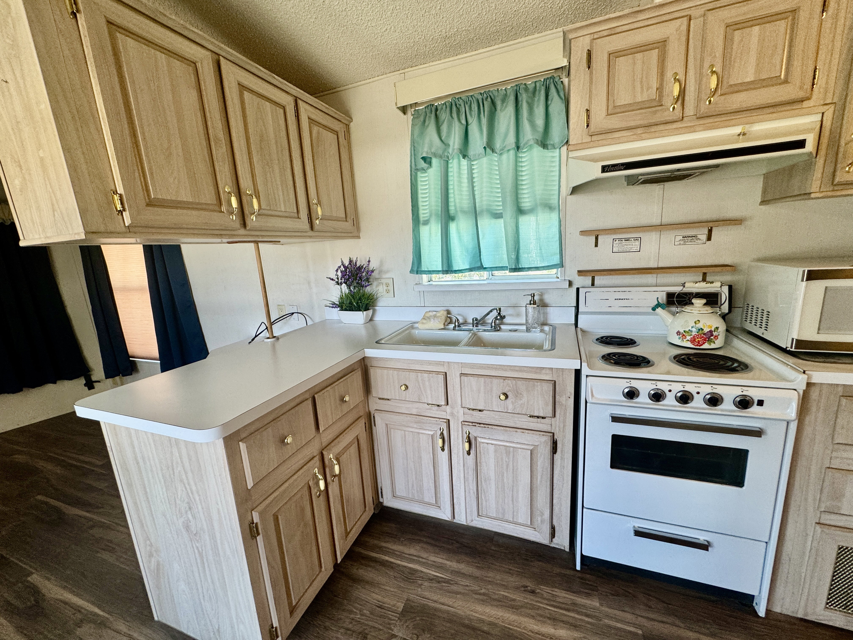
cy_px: 320
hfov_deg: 102.1
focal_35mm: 14
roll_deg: +4.1
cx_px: 426
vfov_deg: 85.7
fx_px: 345
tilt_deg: -12.3
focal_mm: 2.22
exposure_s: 1/120
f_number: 2.2
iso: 160
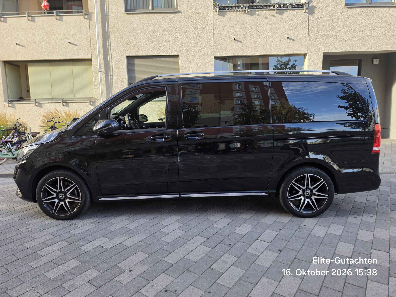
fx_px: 263
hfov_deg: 73.9
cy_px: 148
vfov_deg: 58.9
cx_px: 198
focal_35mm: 23
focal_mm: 6.5
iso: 25
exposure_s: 1/359
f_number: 1.4
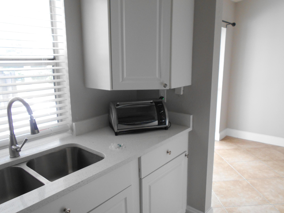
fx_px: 213
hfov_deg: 67.3
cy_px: 106
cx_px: 142
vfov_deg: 53.1
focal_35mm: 26
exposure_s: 1/30
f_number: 3.2
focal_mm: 4.6
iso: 250
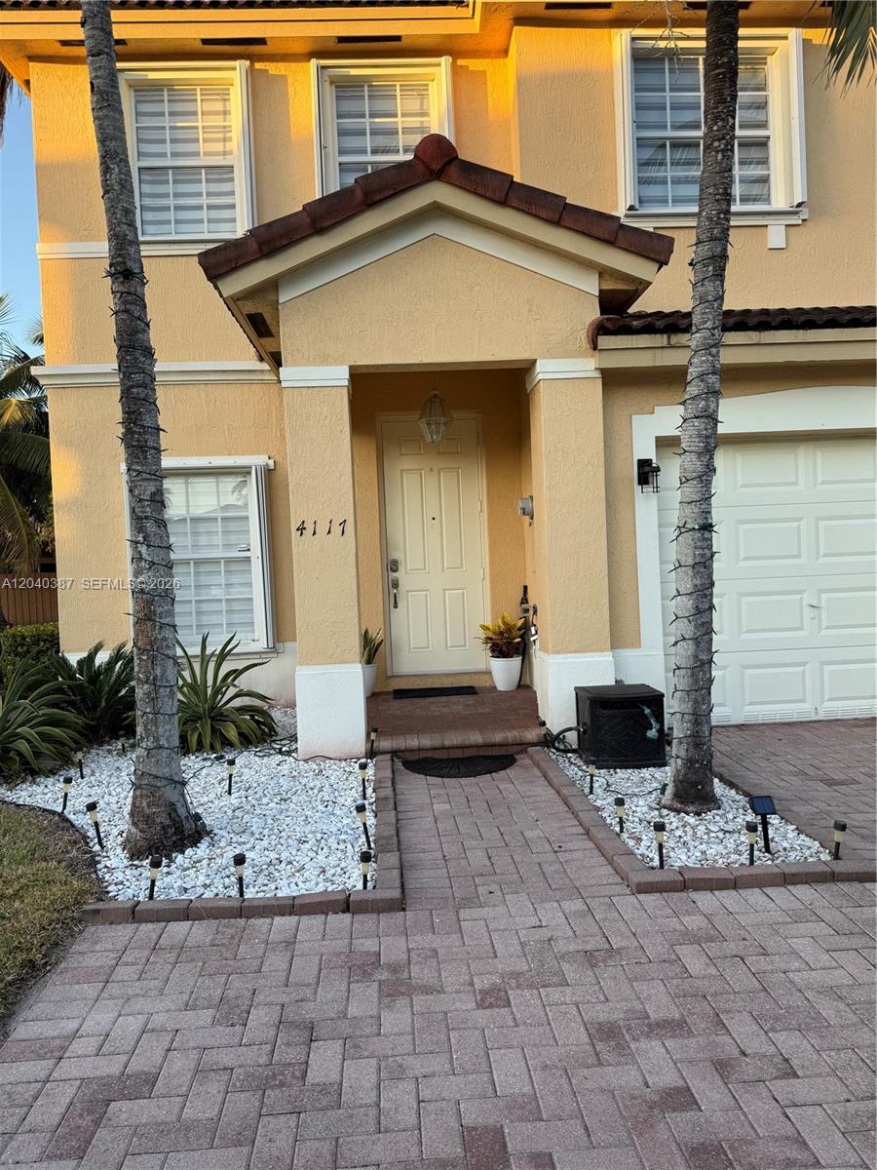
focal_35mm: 24
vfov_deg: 71.6
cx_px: 438
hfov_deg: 56.8
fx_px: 811
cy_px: 585
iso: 80
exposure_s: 1/395
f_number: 1.78
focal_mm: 6.76
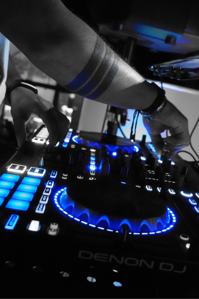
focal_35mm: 43
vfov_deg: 45.4
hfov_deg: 31.2
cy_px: 150
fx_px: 357
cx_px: 100
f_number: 2.8
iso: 4000
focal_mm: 15.94
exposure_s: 1/50
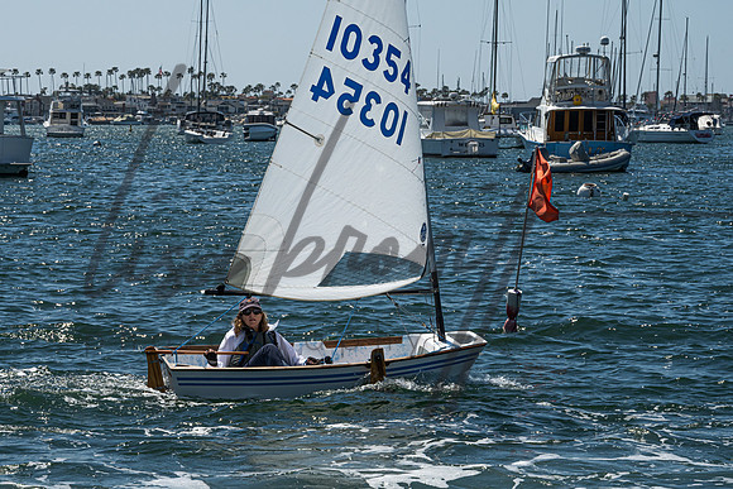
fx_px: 2928
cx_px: 290
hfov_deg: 14.3
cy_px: 237
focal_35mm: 144
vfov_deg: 9.5
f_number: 16
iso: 250
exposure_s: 1/640
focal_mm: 110
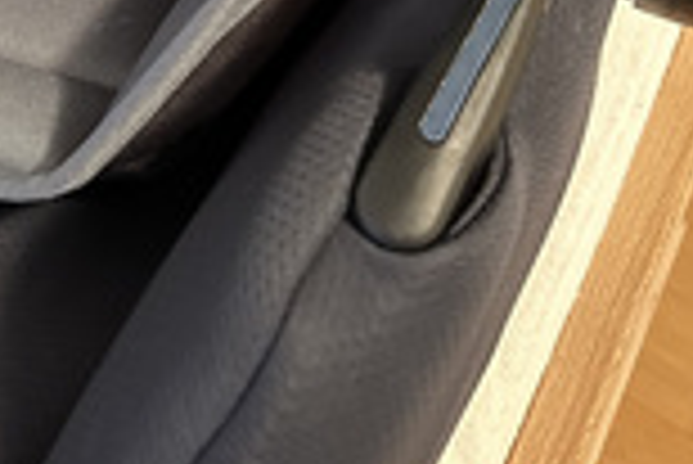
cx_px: 83
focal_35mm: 81
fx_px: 1561
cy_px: -541
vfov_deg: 13.7
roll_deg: +7.5
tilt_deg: -42.0
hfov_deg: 24.4
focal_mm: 6.86
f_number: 1.78
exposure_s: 1/33
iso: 1000
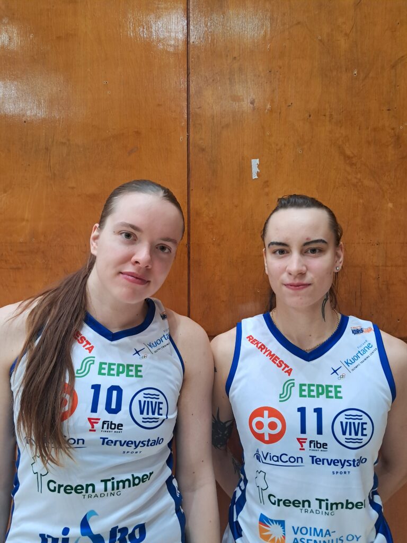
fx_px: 423
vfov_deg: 65.3
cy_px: 272
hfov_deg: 51.4
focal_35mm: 27
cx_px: 204
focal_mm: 4
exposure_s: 1/50
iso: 400
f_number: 1.8
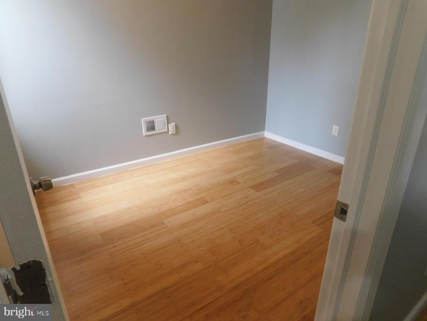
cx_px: 214
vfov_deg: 58.9
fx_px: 284
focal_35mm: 23
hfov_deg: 73.9
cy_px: 160
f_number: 3
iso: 360
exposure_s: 1/30
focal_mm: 4
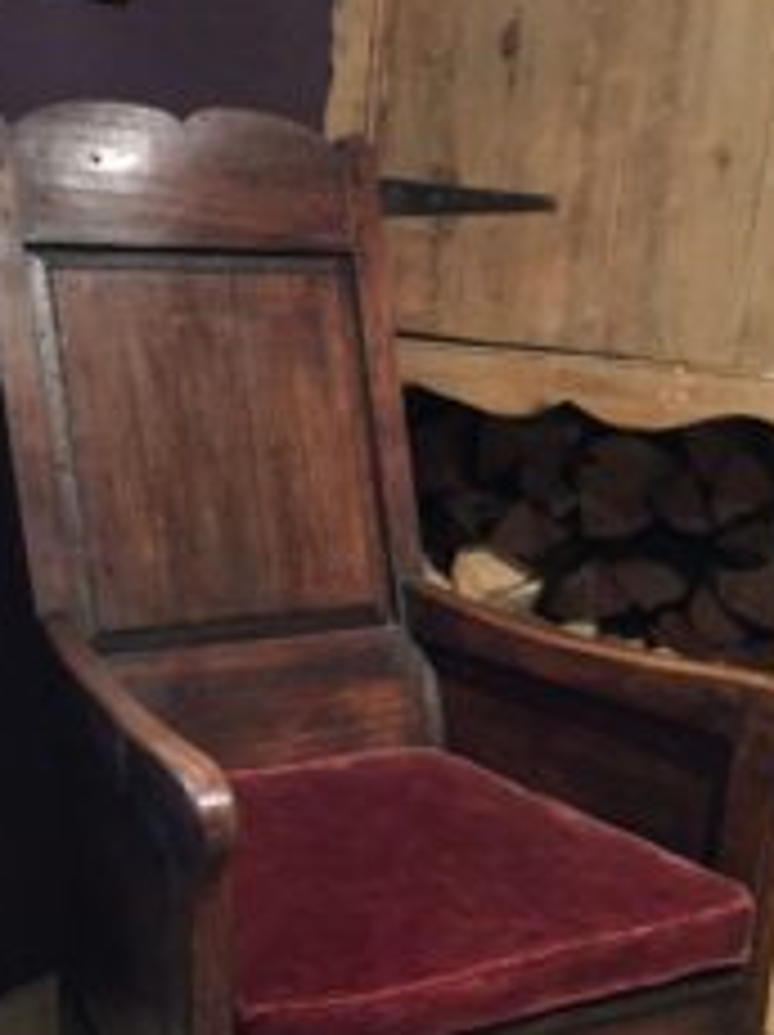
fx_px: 1613
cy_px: 734
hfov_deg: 27.0
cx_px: 356
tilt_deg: -17.3
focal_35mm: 54
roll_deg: -3.3
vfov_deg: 35.0
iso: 500
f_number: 2.4
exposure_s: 1/17
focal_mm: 3.3
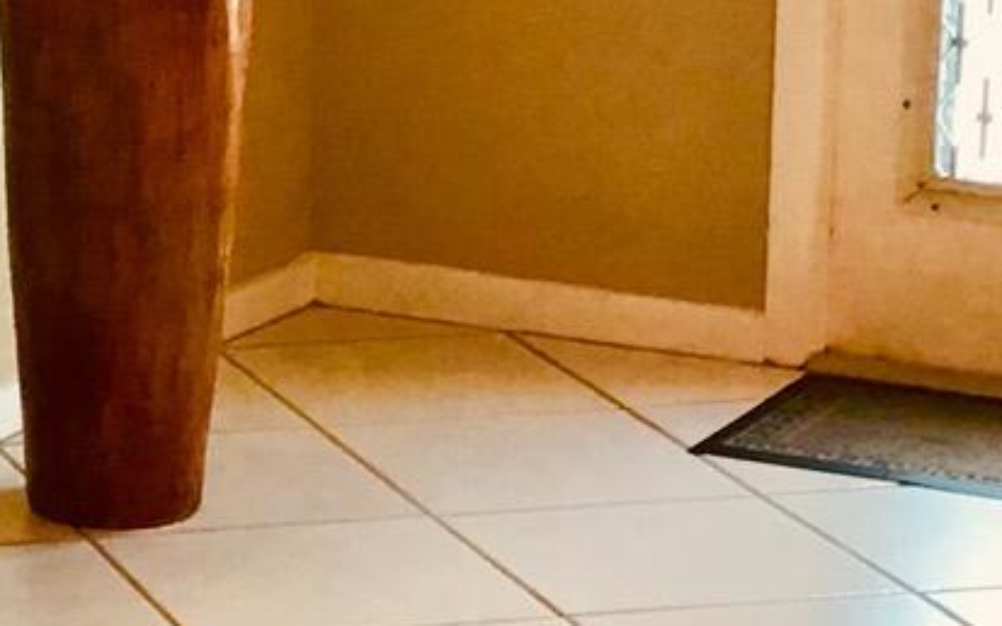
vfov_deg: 8.0
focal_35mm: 163
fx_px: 4451
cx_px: 148
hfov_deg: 12.8
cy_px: 107
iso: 50
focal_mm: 3.3
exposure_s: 1/30
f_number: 2.4
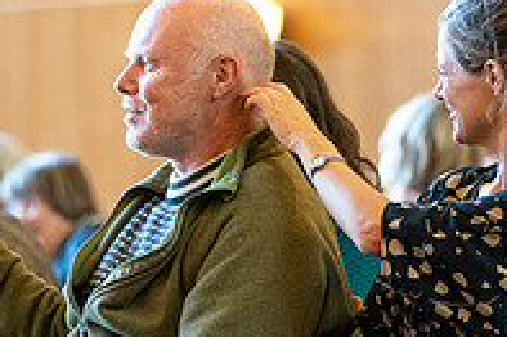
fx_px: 5136
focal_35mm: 365
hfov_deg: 5.7
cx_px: 250
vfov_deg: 3.8
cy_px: 356
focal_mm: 124
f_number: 2.8
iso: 4000
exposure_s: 1/320
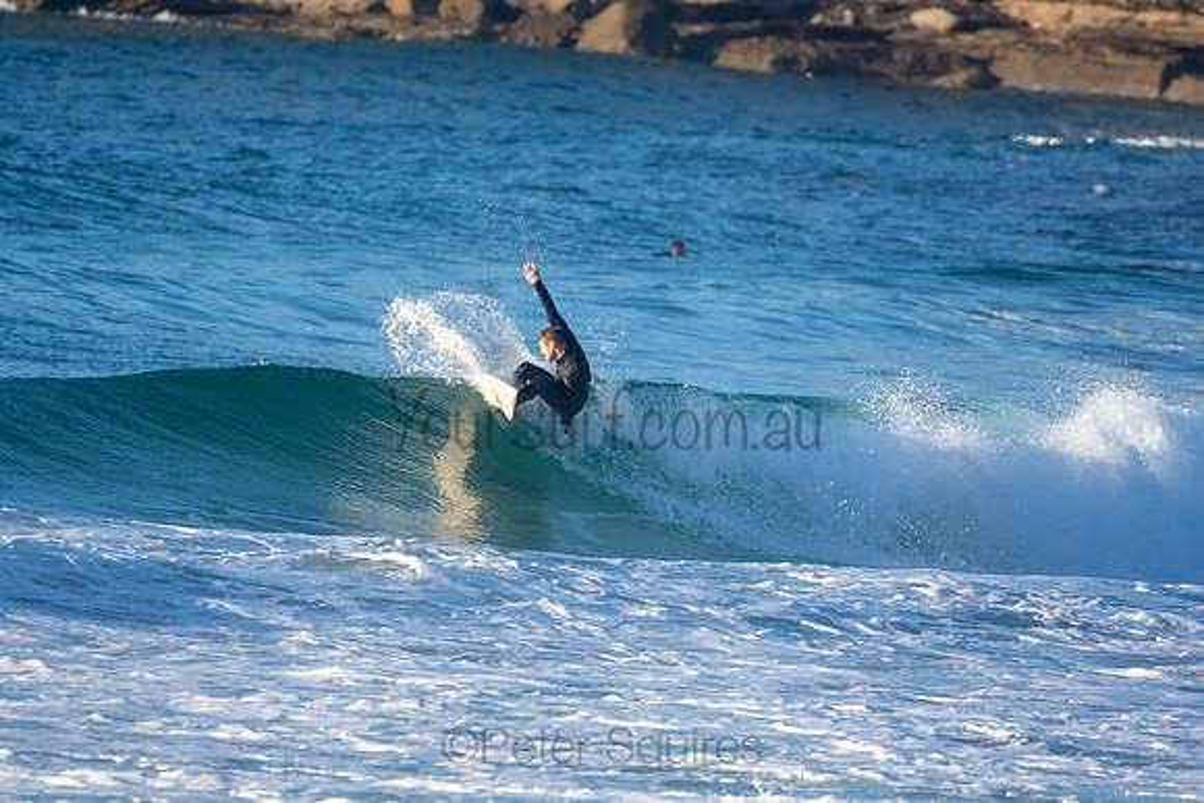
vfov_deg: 1.8
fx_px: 25088
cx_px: 602
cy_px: 402
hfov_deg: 2.7
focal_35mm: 750
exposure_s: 1/1250
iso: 400
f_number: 5.6
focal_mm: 500
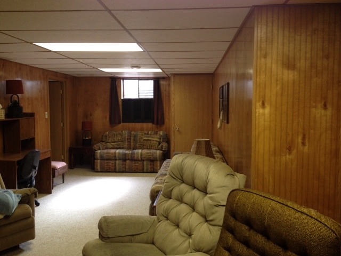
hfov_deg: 52.6
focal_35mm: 35
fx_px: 345
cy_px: 128
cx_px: 170
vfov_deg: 40.7
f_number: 2.4
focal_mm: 4.28
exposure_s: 1/20
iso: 100
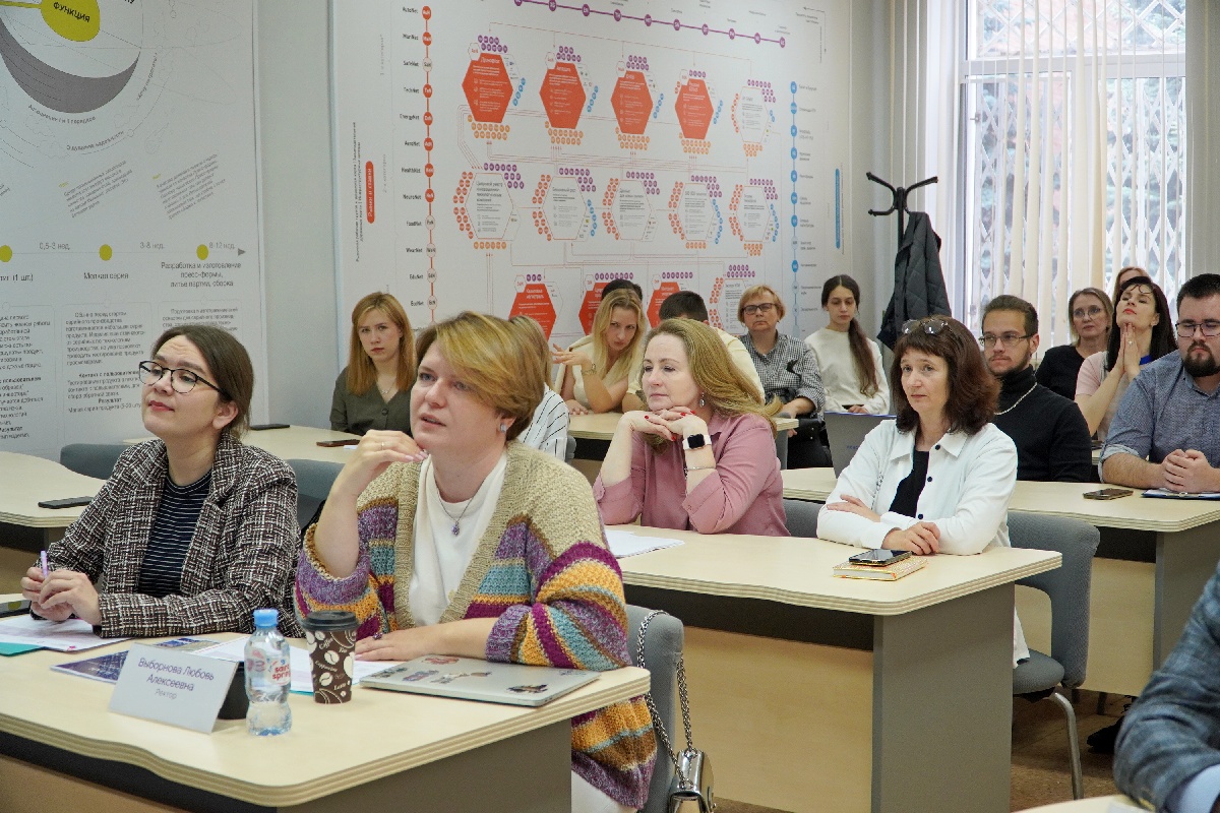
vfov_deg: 27.3
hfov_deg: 40.0
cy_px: 406
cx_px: 610
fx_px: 1677
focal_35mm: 50
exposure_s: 1/160
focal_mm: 33
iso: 1000
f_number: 4
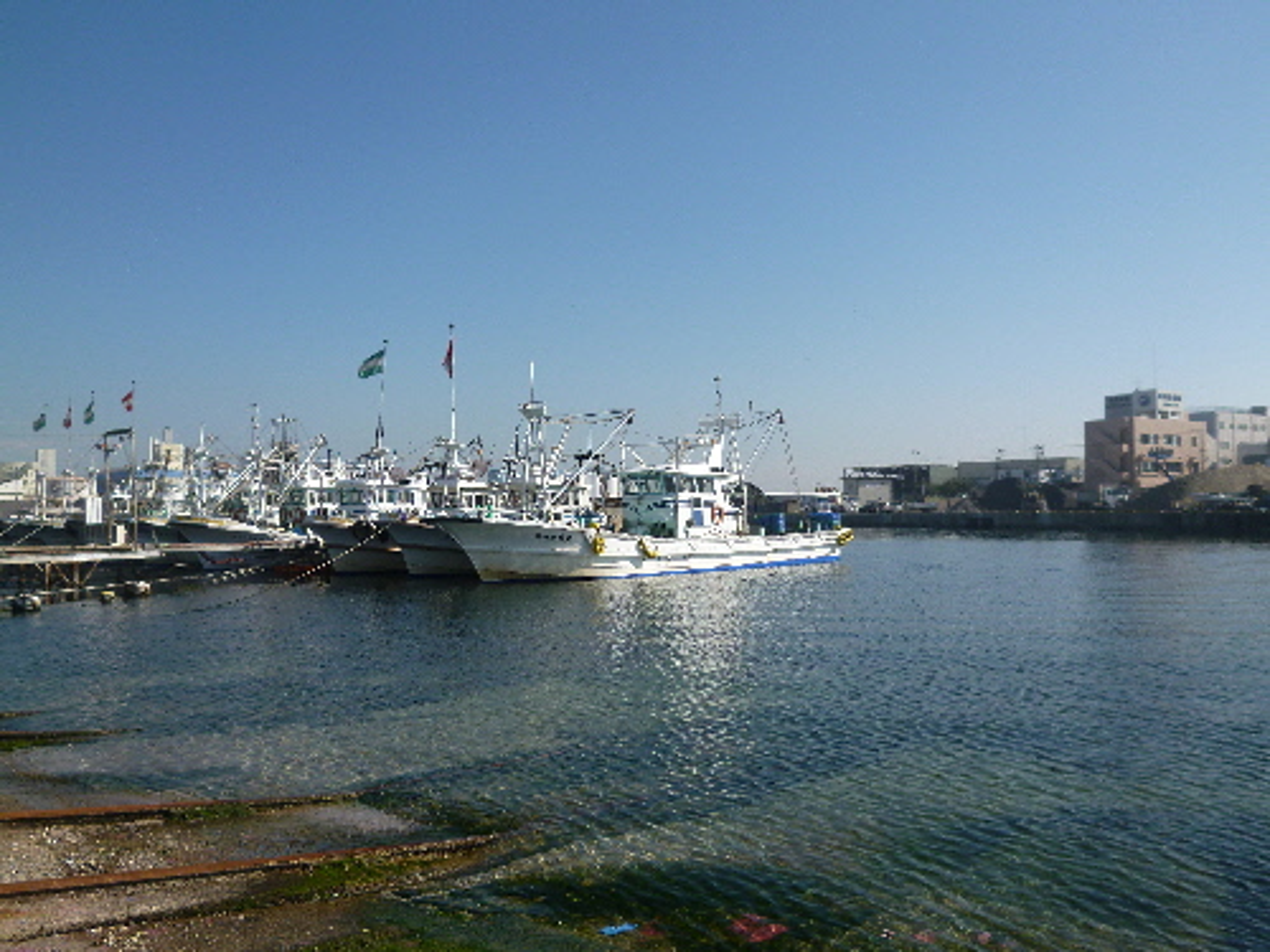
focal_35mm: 29
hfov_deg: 61.7
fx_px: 1064
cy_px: 476
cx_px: 635
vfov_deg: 48.2
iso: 100
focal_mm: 5.2
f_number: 9
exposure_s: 1/250
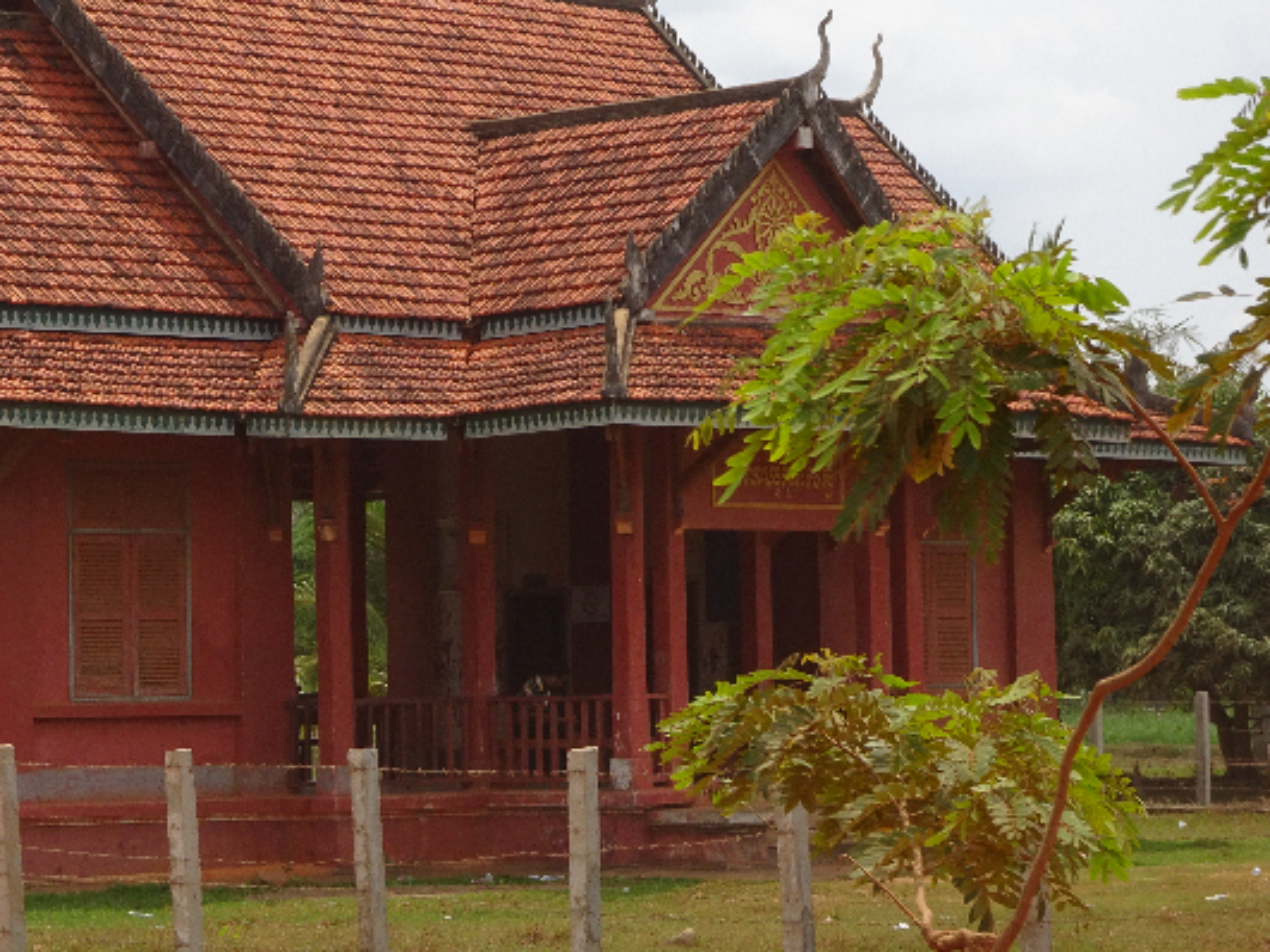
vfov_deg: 11.9
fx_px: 4585
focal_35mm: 125
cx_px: 392
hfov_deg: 15.7
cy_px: 435
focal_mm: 14.12
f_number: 5
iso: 80
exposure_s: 1/640
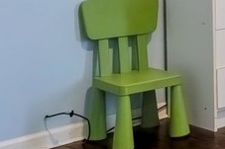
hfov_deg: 17.1
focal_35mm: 100
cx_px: 394
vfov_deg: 12.9
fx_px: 625
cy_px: -83
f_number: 7.1
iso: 640
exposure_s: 1/125
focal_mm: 14
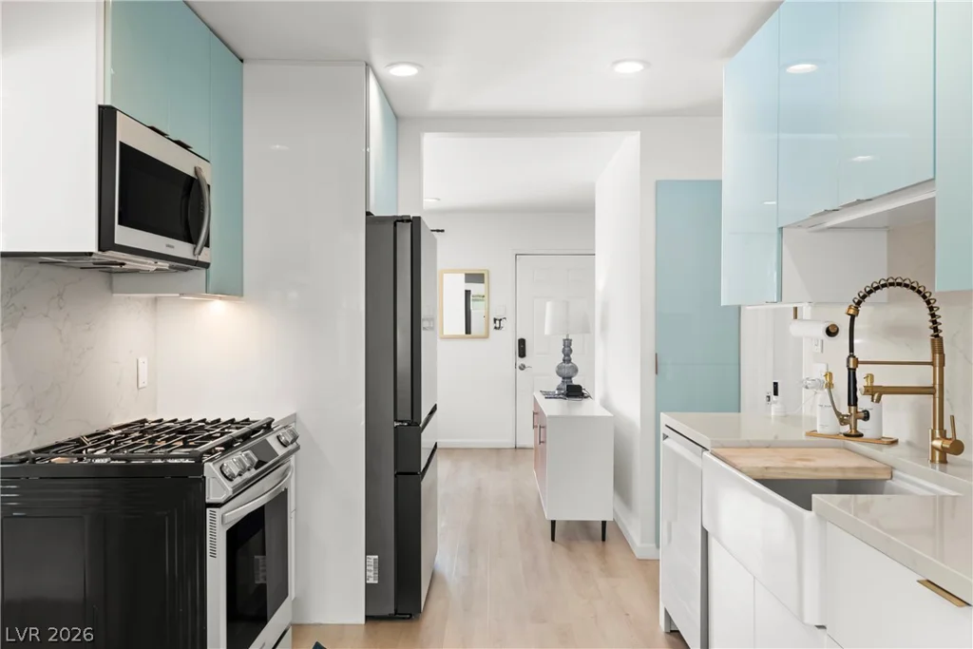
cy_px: 324
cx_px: 486
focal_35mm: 28
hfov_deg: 65.5
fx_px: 757
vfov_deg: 46.4
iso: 400
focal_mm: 28
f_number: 8
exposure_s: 1/15
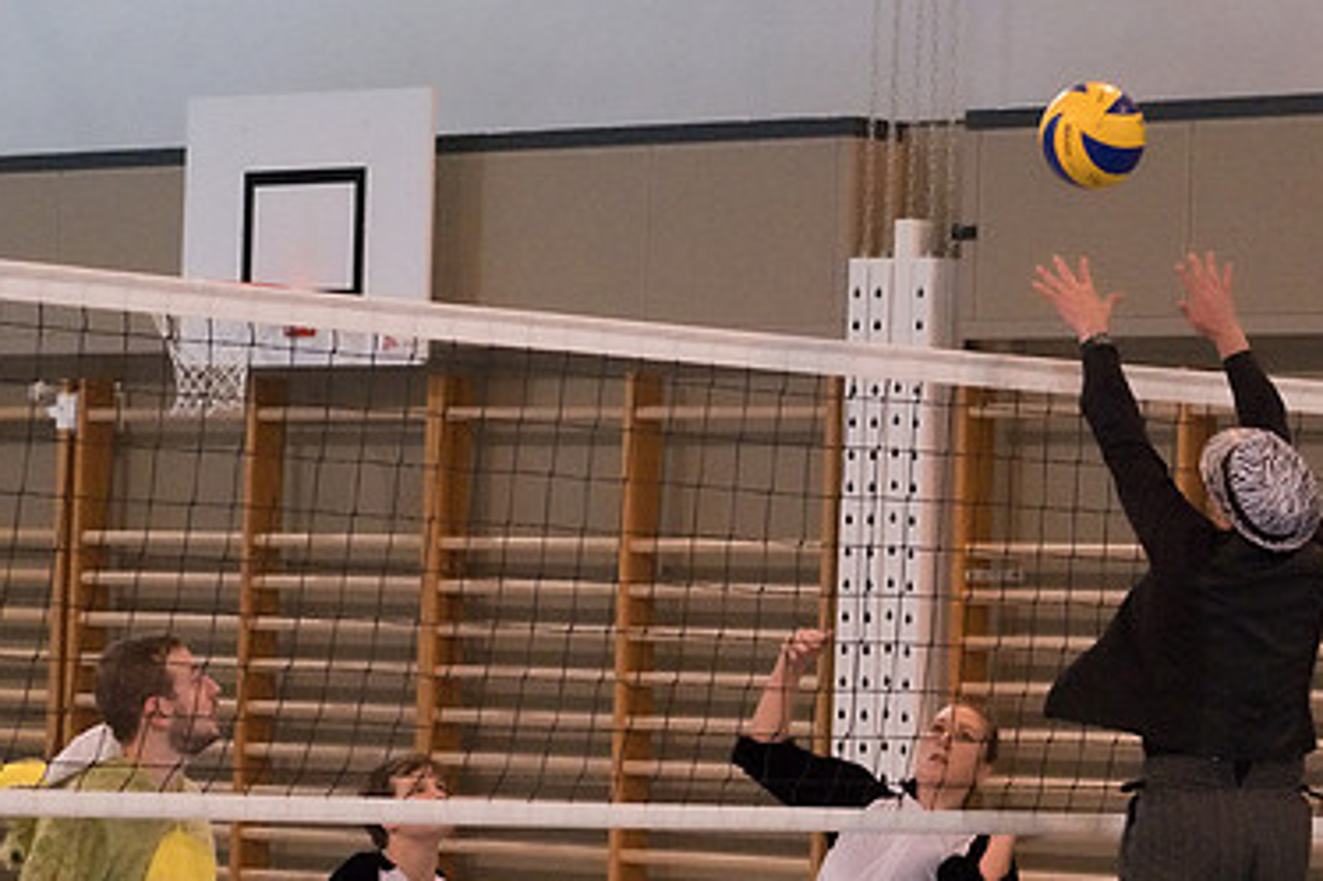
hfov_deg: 11.9
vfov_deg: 7.9
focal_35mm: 173
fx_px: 6355
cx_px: 708
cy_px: 334
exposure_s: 1/500
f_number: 2.8
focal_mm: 50
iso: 6400
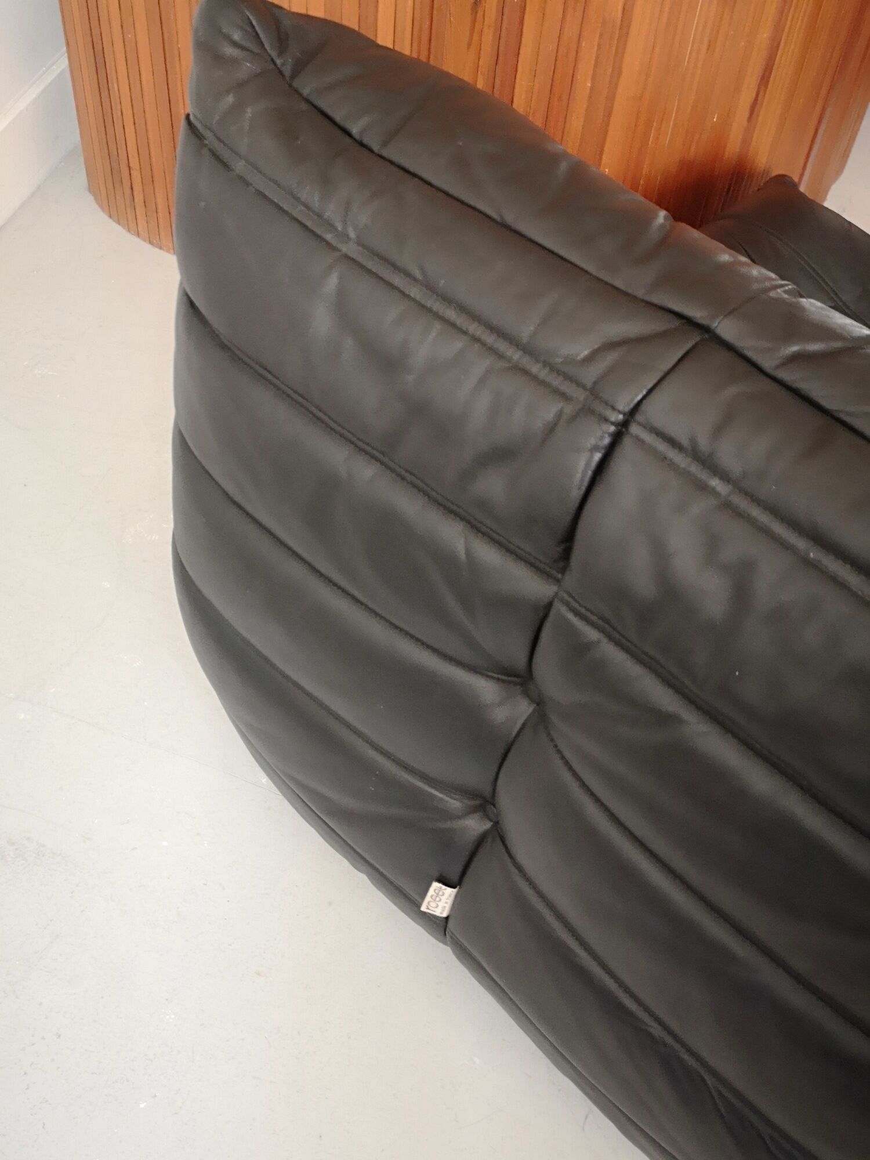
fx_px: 1139
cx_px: 435
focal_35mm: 34
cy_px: 580
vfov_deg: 54.0
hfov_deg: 41.8
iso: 320
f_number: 1.8
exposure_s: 1/25
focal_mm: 3.95
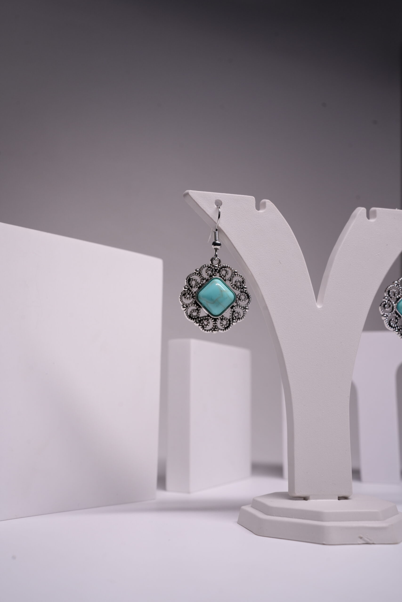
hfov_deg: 37.9
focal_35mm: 35
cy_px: 301
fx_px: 586
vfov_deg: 54.4
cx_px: 201
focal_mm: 35
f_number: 9
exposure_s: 1/100
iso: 800
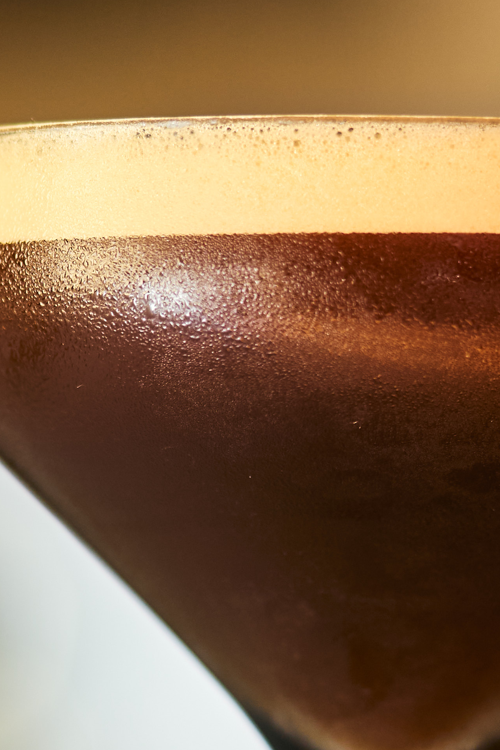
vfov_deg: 5.6
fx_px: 7663
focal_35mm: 368
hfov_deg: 3.7
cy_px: 636
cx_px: 564
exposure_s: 1/25
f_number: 2.8
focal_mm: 90
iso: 200
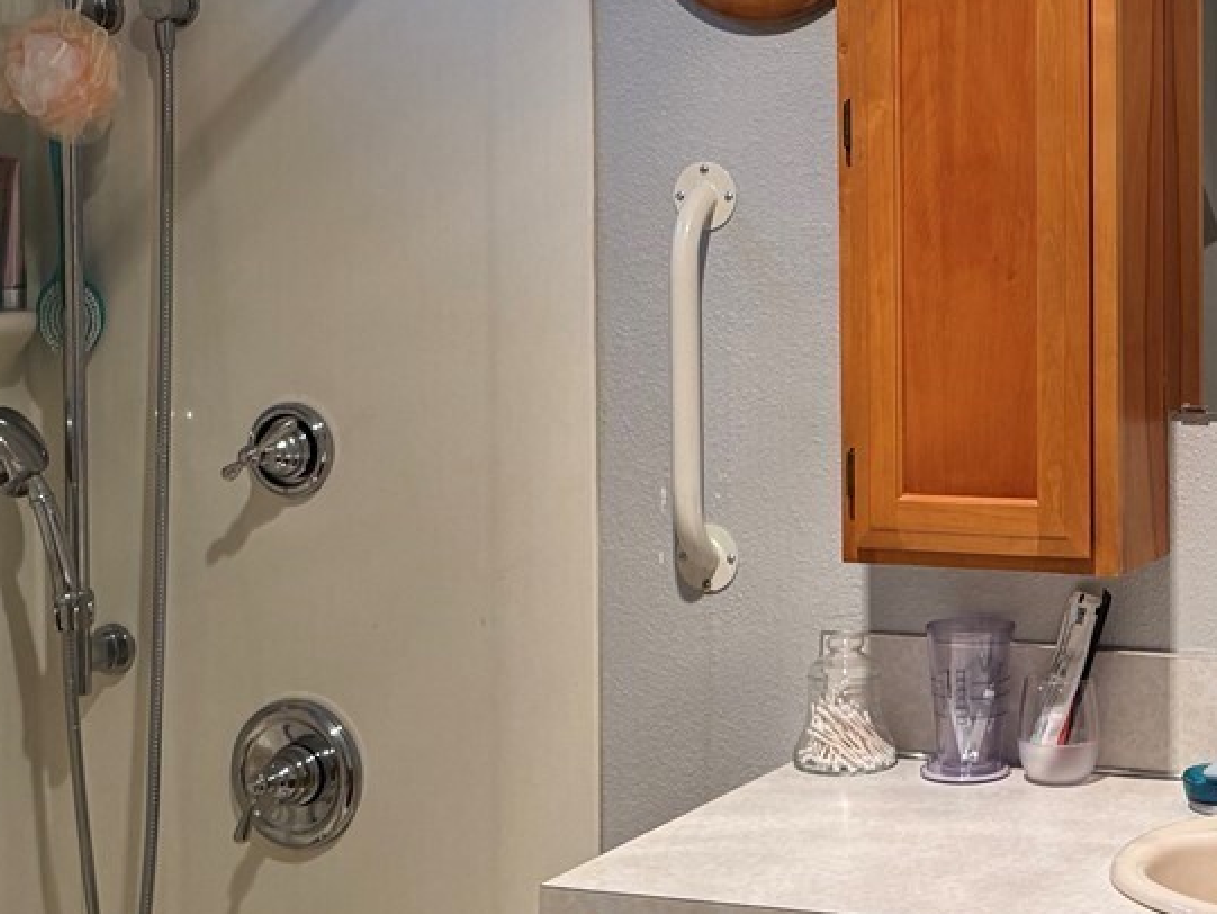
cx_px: 1136
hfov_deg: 26.3
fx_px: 2497
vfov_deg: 20.7
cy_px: 315
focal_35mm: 71
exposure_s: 1/120
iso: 200
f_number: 1.78
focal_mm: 6.76
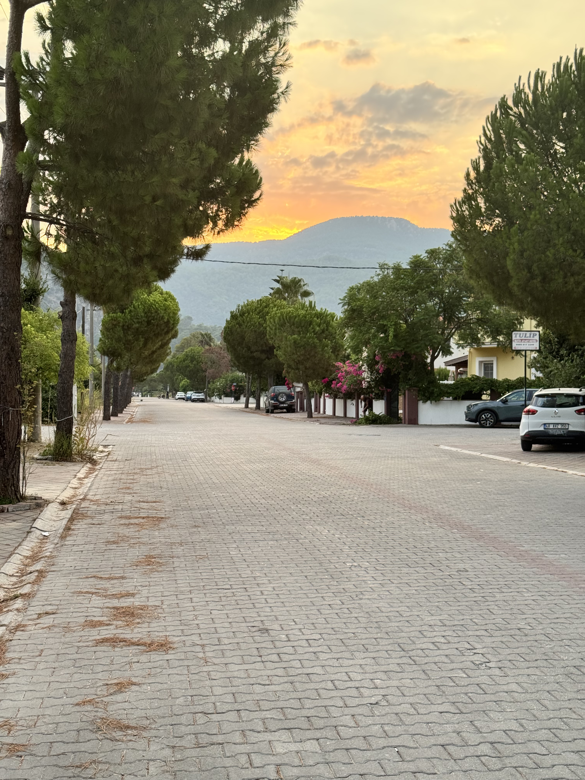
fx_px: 1082
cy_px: 390
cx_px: 292
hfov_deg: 30.3
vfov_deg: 39.7
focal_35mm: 48
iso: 64
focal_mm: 6.76
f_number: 1.78
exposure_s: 1/514
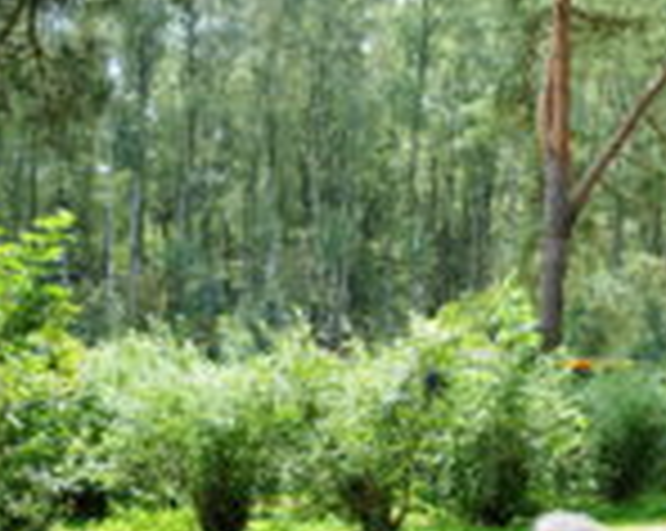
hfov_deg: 19.9
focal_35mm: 89
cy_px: 587
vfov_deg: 16.7
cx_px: 842
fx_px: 1752
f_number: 5
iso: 100
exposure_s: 1/100
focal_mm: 35
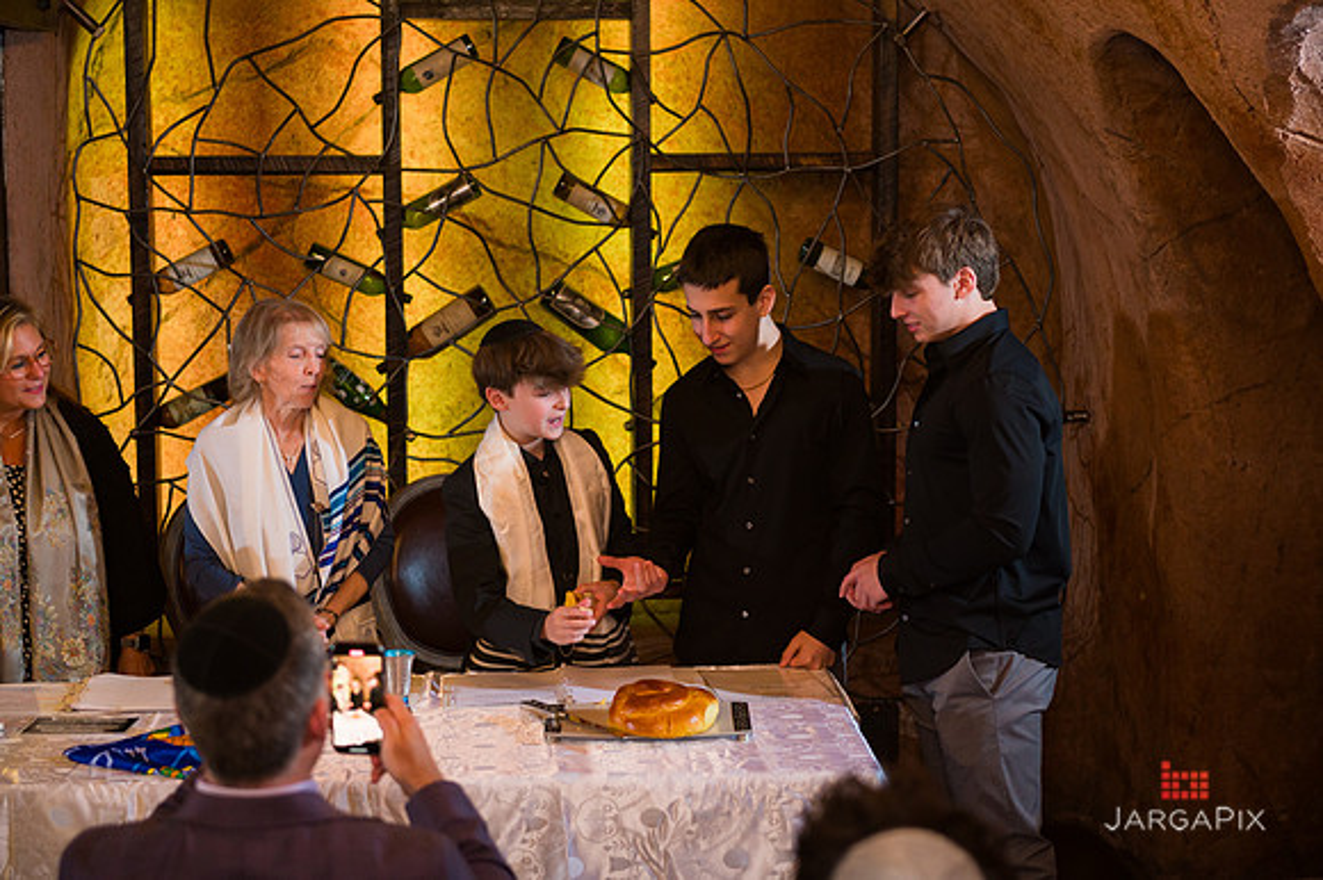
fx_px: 2731
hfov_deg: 27.2
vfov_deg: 18.3
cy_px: 417
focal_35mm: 74
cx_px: 697
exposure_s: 1/200
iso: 1250
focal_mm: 70
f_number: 4
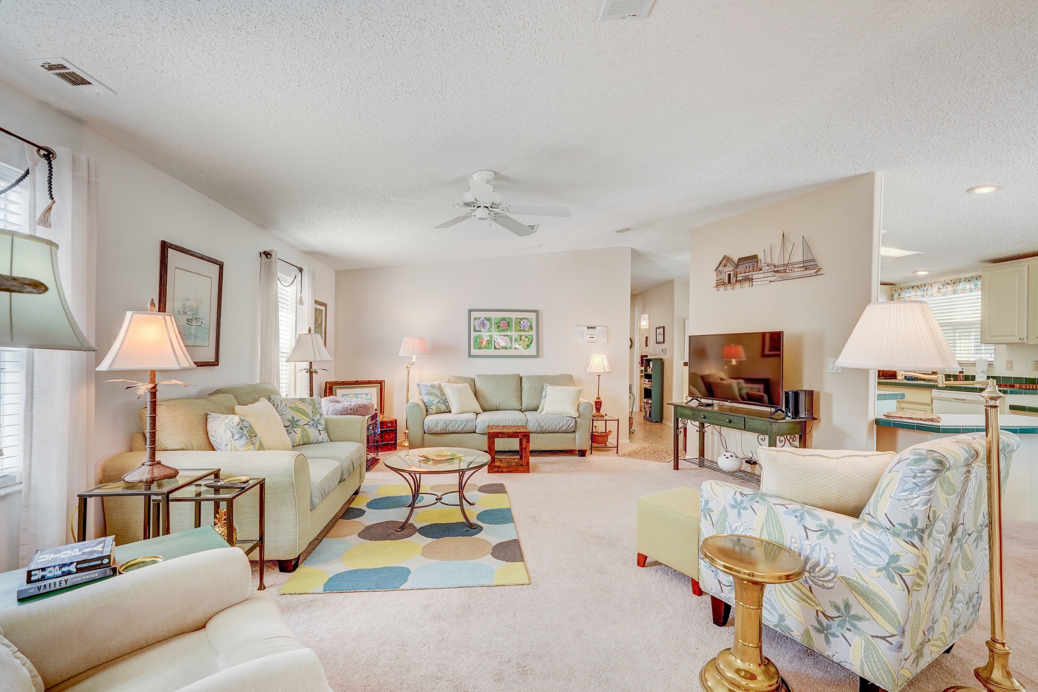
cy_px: 346
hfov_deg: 96.7
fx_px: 461
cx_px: 519
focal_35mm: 16
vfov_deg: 73.8
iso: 400
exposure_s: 1/20
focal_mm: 16
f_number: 9
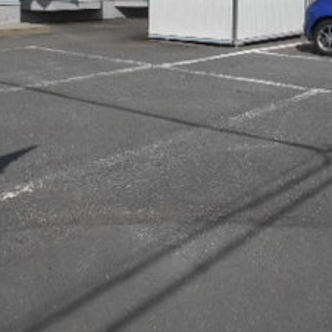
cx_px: 178
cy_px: 51
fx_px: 662
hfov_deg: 28.1
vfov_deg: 27.4
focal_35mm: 61
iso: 80
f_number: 3.2
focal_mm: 4.6
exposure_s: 1/1600
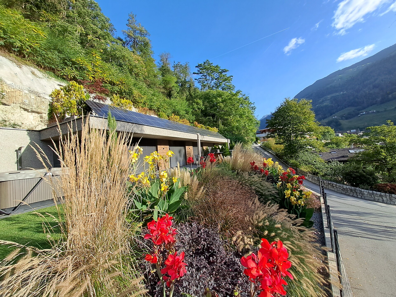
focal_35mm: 13
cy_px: 148
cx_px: 198
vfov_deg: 89.9
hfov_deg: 106.2
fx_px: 149
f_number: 2.2
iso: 40
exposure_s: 1/792
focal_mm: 1.42
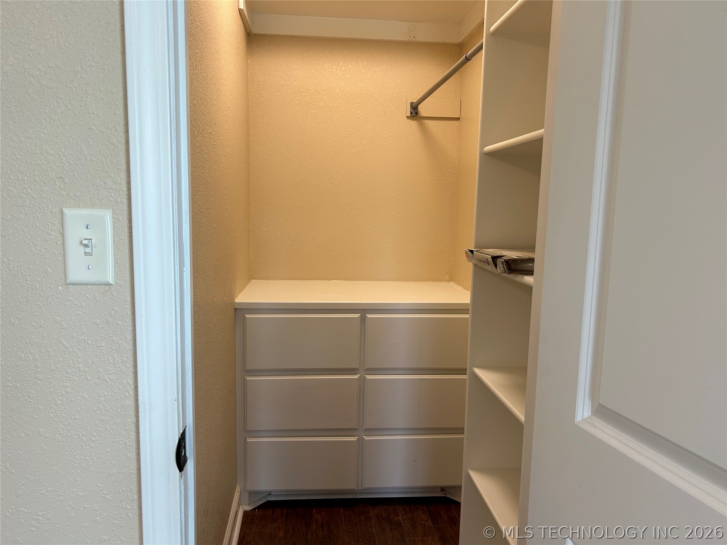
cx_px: 364
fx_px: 546
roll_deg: -0.7
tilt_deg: -7.8
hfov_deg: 67.3
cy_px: 272
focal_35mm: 26
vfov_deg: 53.1
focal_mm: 5.7
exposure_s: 1/120
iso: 80
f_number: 1.5
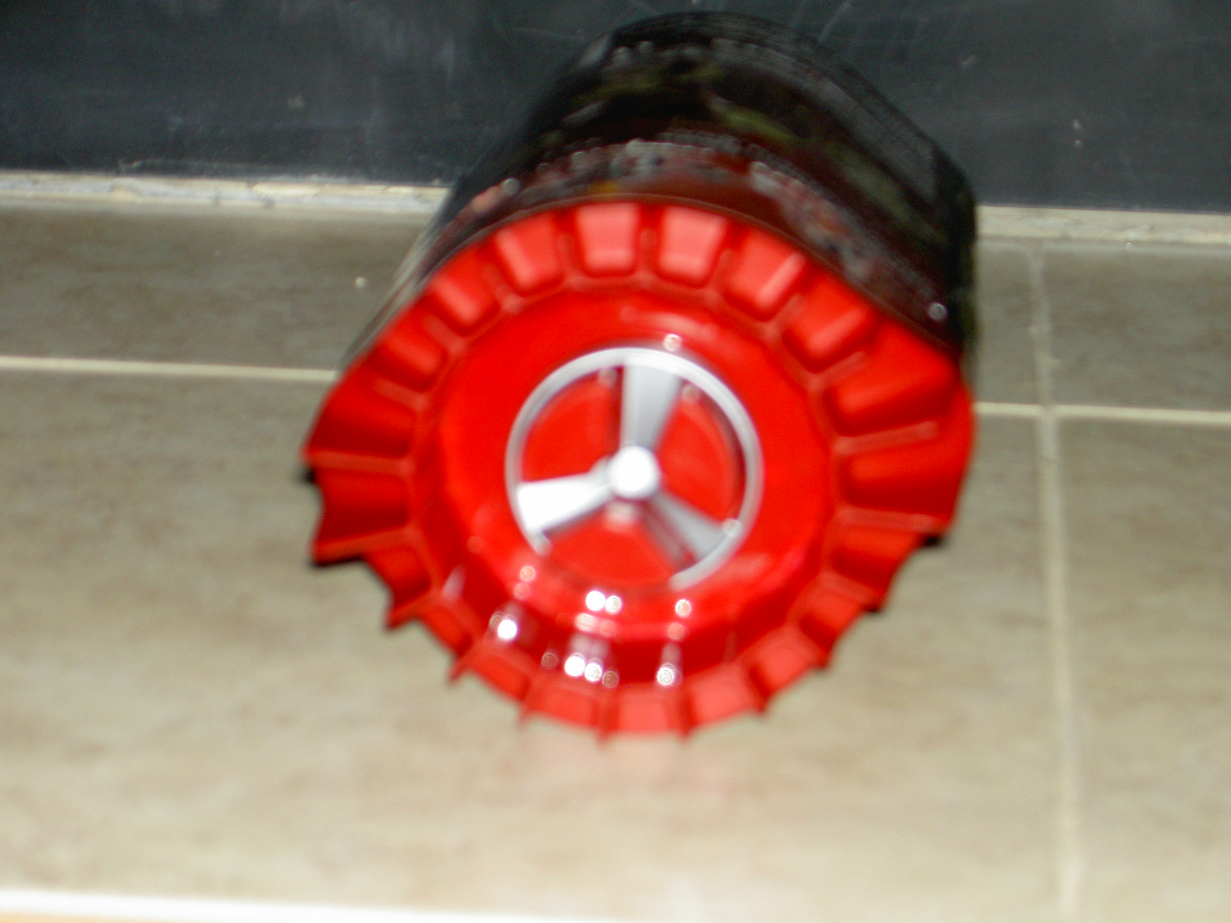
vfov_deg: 12.8
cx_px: 616
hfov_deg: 17.0
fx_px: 4125
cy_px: 462
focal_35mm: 116
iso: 100
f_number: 4.9
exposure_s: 1/89.3
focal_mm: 24
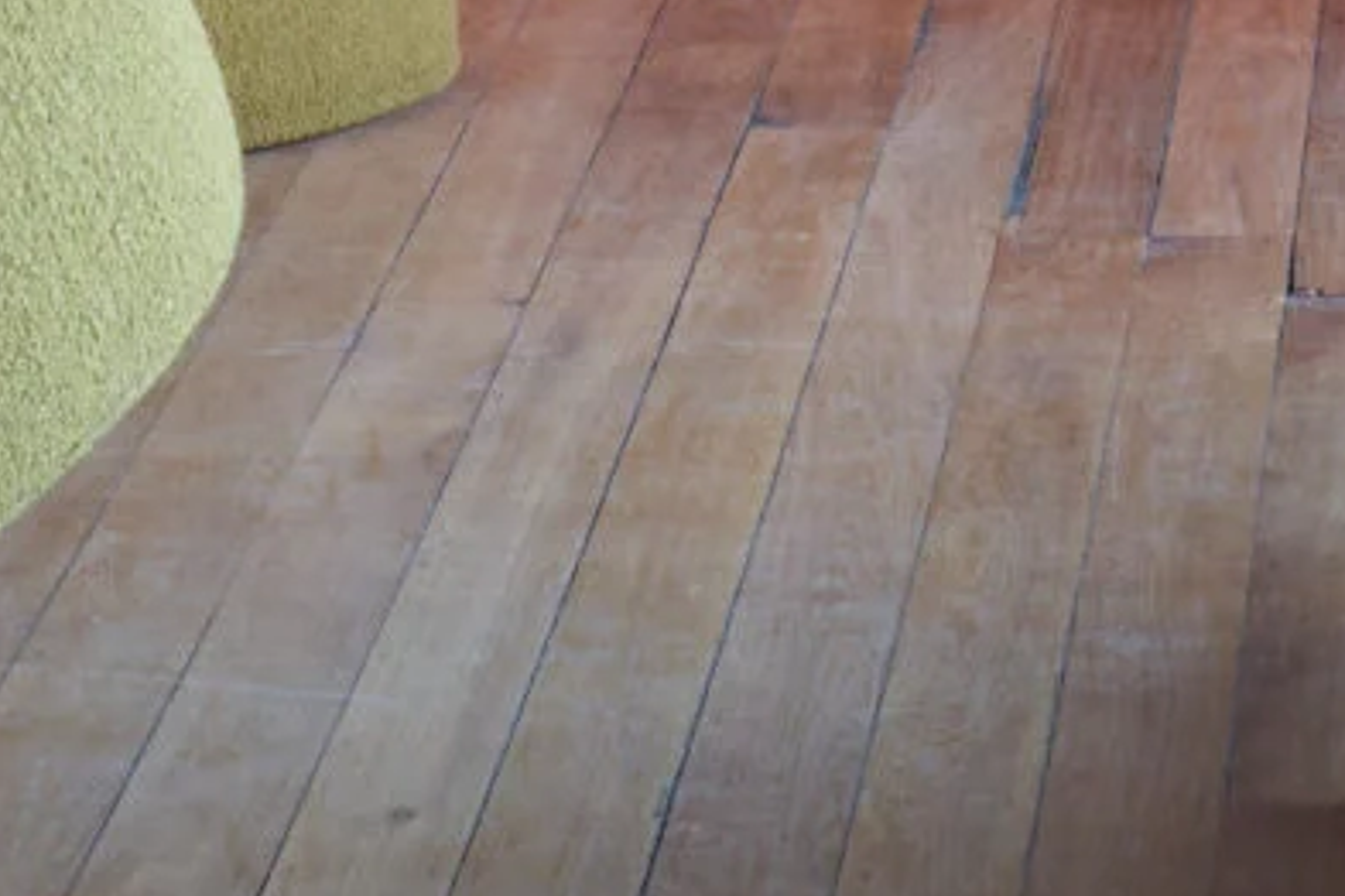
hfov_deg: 8.0
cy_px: -1886
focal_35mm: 254
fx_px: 9489
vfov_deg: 5.1
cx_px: 1845
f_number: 11
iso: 100
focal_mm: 26
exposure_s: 4
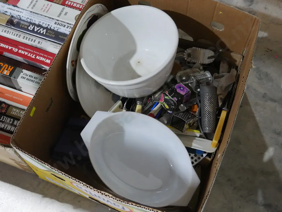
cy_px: 106
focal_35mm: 44
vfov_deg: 32.9
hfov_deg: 42.9
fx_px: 359
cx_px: 141
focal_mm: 22
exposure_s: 1/60
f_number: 4.7
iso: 3200
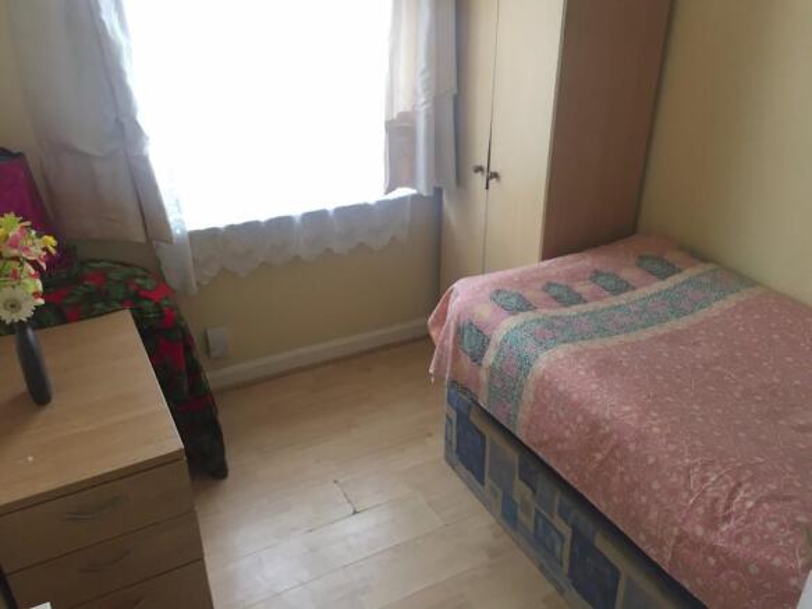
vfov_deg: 48.2
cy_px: 304
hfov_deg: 61.7
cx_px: 406
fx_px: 680
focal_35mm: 29
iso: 100
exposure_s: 1/33
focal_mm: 4.15
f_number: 2.2
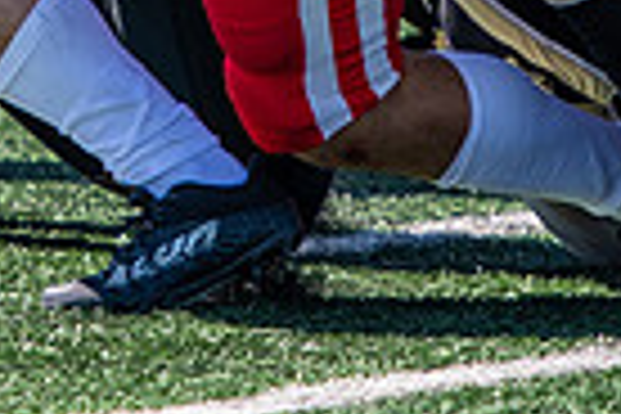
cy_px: -630
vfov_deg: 0.9
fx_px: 26028
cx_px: -185
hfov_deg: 1.4
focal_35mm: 1509
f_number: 2.8
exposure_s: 1/2000
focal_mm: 170
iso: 160
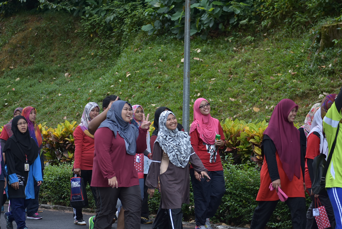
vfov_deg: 13.1
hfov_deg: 19.4
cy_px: 114
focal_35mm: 105
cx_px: 171
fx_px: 998
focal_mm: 70
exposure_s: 1/320
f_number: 2.8
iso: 160
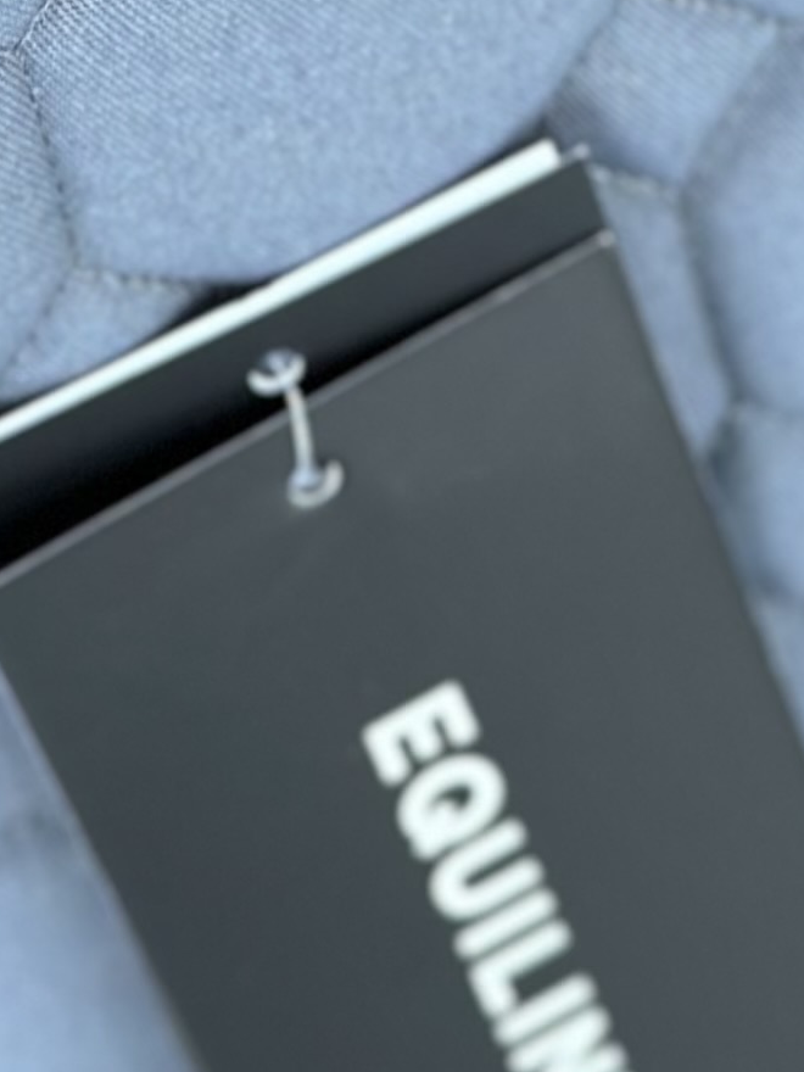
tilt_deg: -66.2
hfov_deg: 6.8
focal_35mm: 220
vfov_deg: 8.9
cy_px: -301
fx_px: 6813
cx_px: 376
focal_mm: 6.86
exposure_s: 1/60
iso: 125
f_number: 1.78
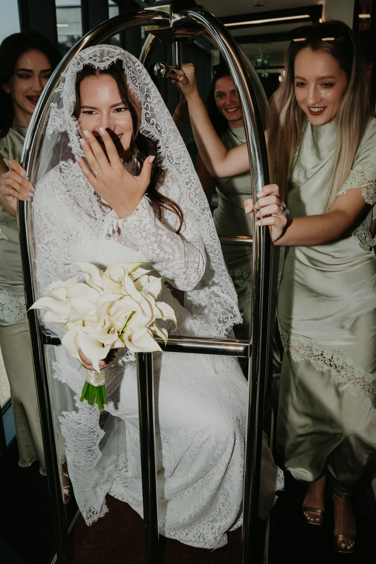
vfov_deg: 54.4
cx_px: 188
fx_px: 548
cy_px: 282
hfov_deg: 37.9
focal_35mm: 35
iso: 320
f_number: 7.1
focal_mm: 35
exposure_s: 1/250
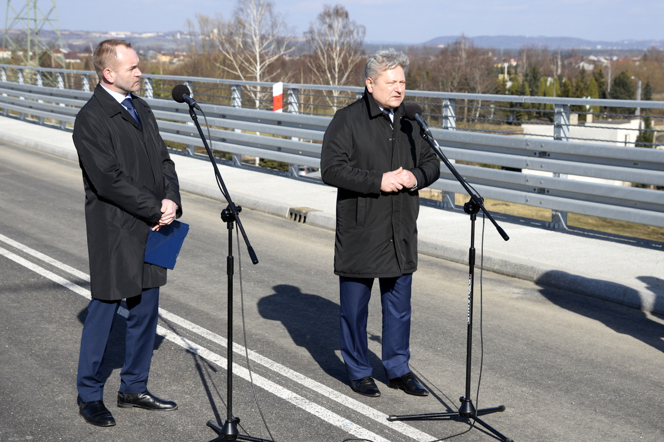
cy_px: 221
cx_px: 332
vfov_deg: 28.1
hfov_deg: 41.1
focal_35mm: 48
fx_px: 885
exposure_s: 1/400
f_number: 5.6
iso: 100
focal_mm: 32
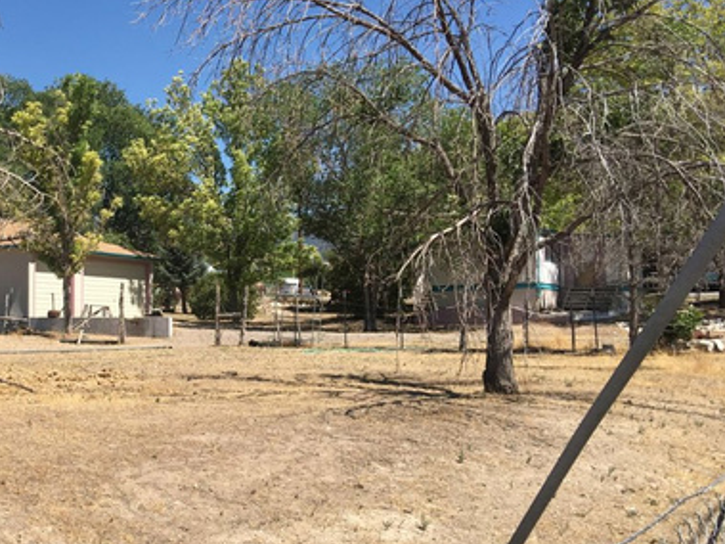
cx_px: 122
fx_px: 1026
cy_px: 287
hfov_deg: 37.2
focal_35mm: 49
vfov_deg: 29.7
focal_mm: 4.15
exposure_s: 1/1399
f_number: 2.2
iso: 25
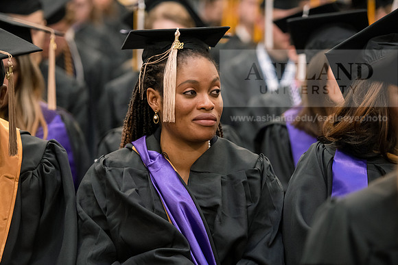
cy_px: 132
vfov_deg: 9.8
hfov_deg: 14.7
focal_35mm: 140
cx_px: 199
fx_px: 1548
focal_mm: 140
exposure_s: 1/200
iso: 3200
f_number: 3.2
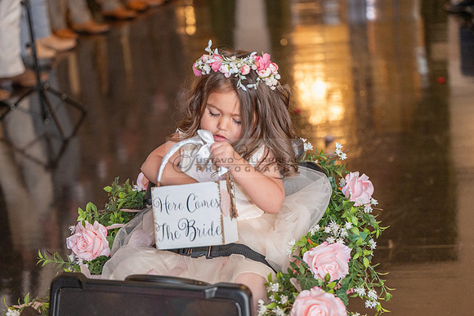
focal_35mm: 70
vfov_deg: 19.5
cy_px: 158
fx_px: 922
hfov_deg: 28.8
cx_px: 237
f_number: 2.8
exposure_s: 1/200
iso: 1600
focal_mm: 70
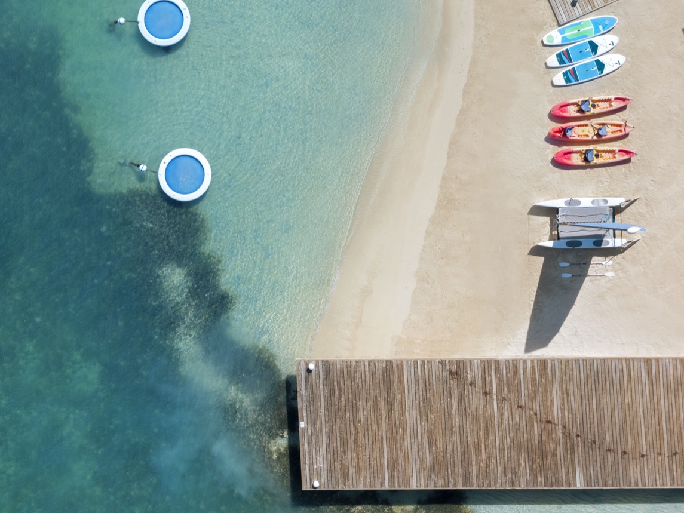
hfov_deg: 40.3
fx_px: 929
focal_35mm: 47
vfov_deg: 30.6
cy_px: 163
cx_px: 295
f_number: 4
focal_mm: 10.26
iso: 100
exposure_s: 1/80
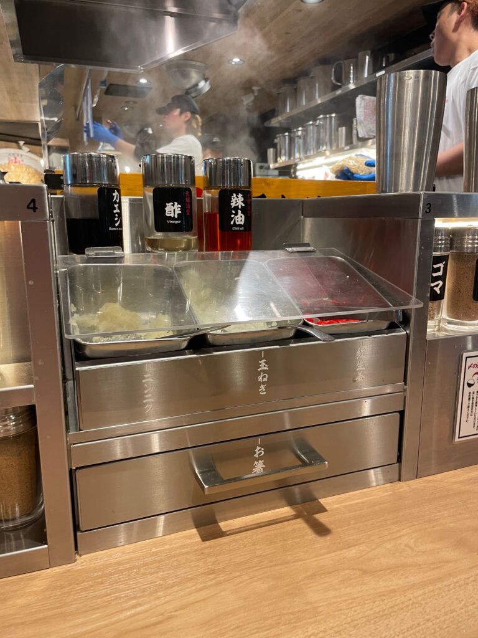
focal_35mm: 26
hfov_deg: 53.1
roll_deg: +0.4
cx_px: 239
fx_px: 479
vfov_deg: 67.3
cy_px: 319
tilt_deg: -9.3
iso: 125
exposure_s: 1/50
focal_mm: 4.2
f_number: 1.6
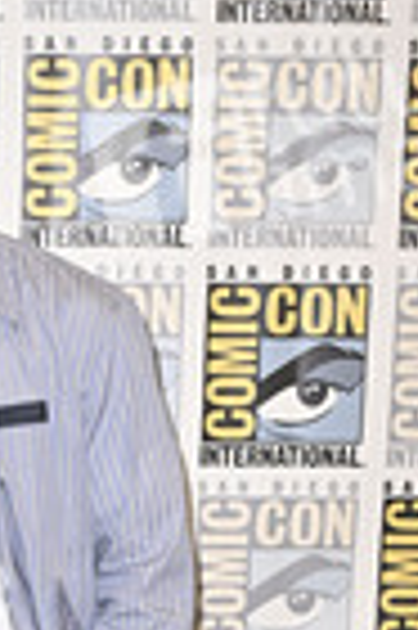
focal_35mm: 126
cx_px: -90
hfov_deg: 10.7
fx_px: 2200
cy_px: 819
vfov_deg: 15.5
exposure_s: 1/250
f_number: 5
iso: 2500
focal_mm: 44
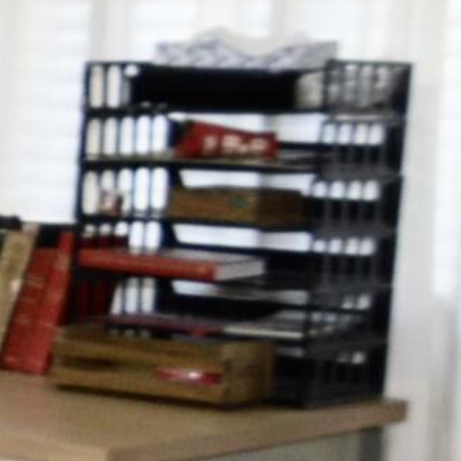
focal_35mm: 129
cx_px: -911
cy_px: 308
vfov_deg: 13.5
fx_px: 1942
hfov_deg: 10.1
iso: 800
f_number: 3.5
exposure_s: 1/60
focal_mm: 11
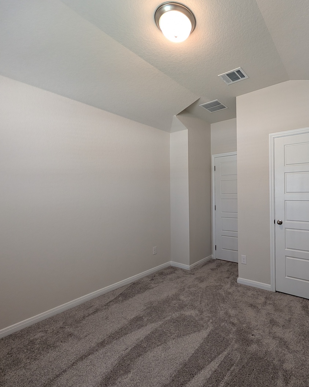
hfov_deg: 77.4
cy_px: 191
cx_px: 210
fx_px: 183
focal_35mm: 16
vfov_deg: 93.1
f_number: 1.7
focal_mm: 2.02
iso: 56
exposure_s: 1/53.2
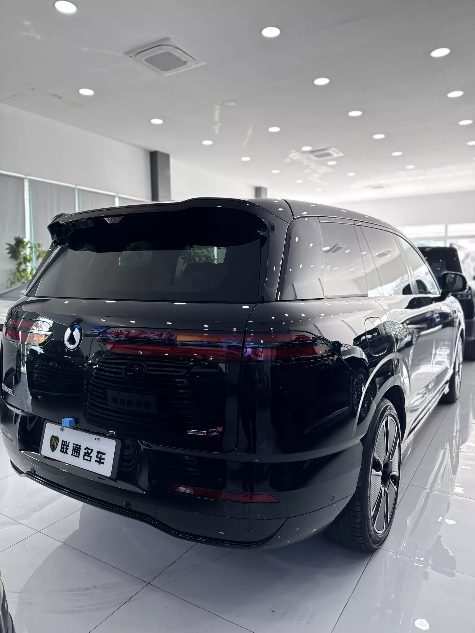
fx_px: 439
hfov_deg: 56.8
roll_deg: -0.1
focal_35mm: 24
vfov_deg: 71.6
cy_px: 316
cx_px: 238
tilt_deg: -5.2
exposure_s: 1/131
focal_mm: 6.76
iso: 50
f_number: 1.78
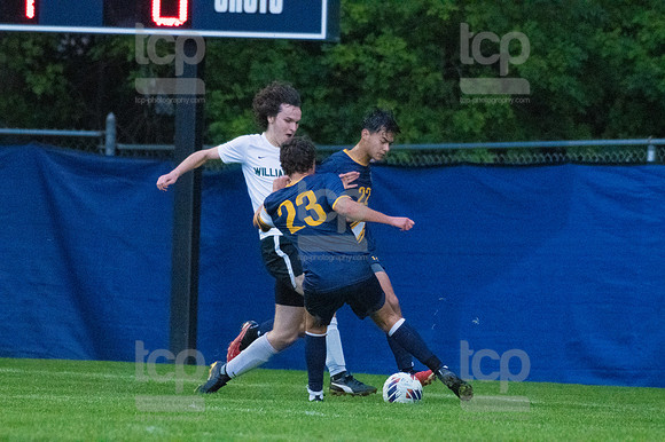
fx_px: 10800
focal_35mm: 585
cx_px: 332
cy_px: 221
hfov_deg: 3.5
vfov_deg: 2.3
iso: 6400
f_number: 5.6
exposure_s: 1/2000
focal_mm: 390
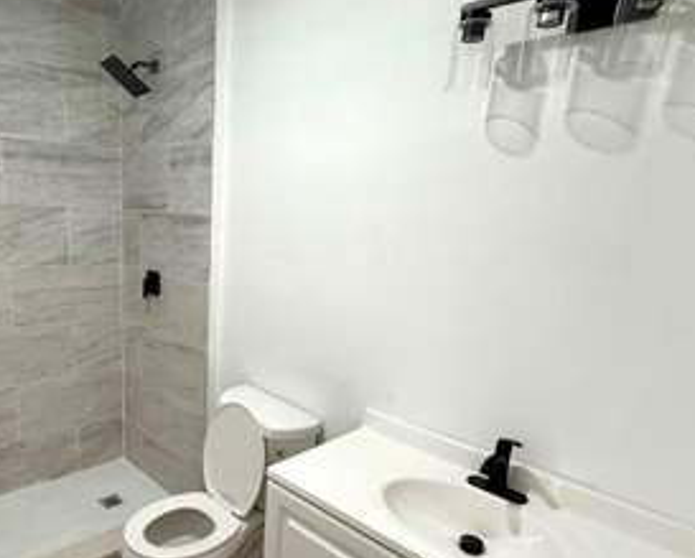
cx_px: 265
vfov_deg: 58.4
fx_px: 494
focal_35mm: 24
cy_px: 336
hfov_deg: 69.2
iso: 250
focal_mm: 2.22
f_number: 2.2
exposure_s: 1/120
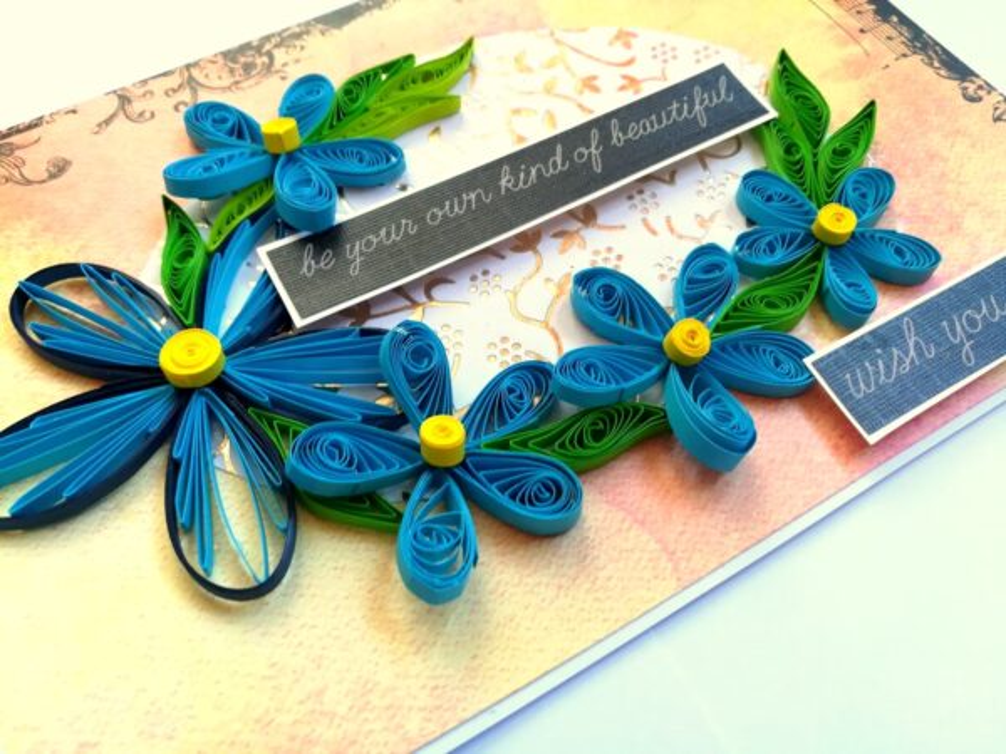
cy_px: 377
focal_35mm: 26
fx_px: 756
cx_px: 503
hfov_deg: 67.3
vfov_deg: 53.1
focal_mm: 3.83
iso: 100
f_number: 2.2
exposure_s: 1/30
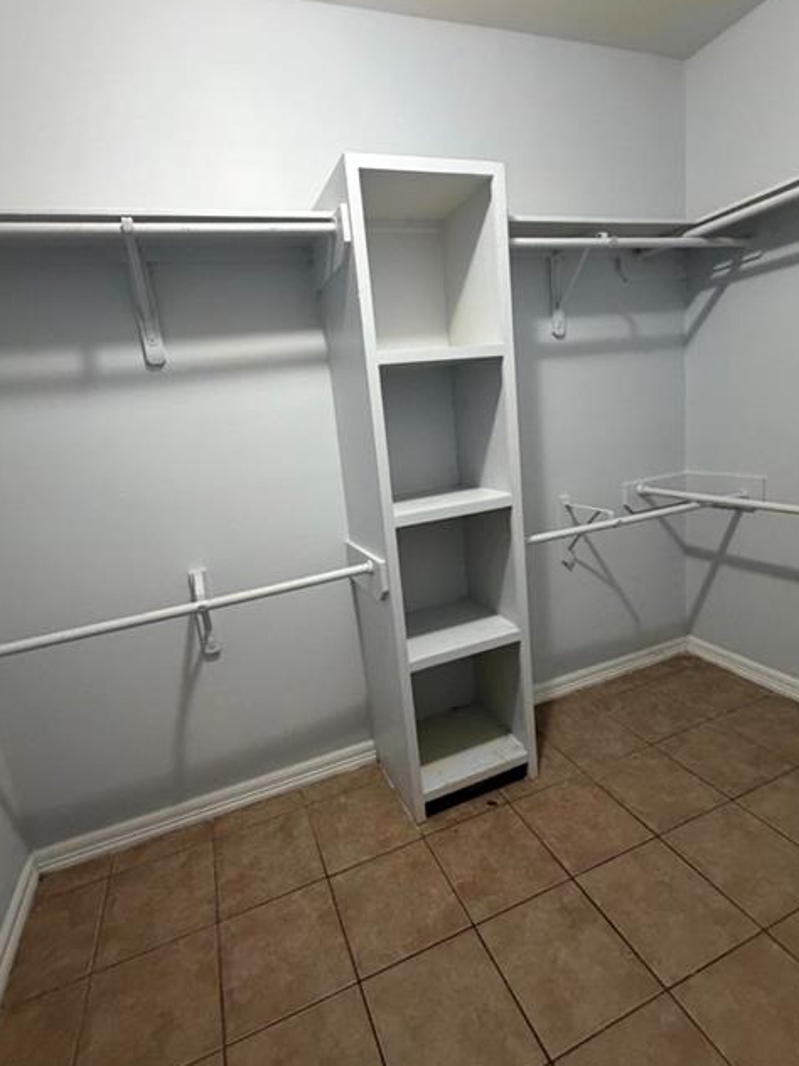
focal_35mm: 17
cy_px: 518
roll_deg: +7.4
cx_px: 389
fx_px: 523
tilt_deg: -10.5
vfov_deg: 91.0
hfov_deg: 74.7
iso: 500
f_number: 2.2
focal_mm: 2.22
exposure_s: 1/60
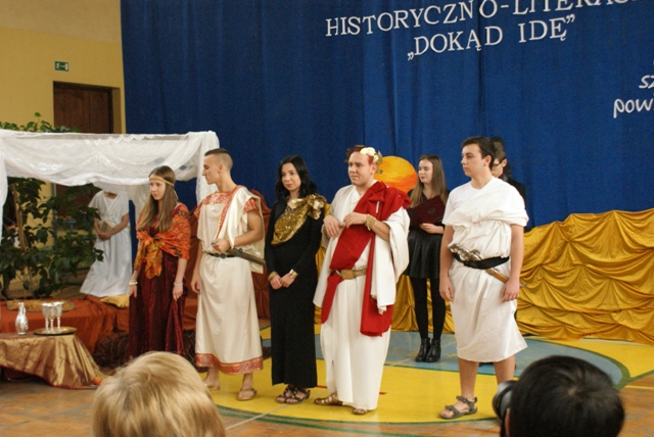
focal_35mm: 52
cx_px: 327
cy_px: 218
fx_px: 955
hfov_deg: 37.8
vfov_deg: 25.8
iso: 1600
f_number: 5.6
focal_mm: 35
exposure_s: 1/30
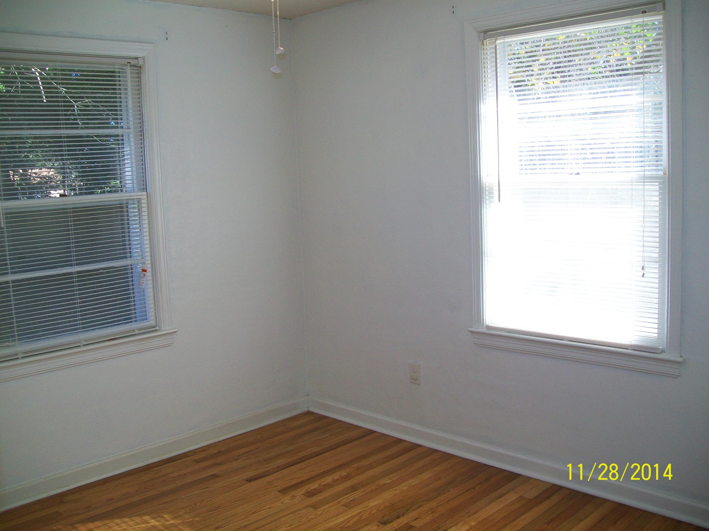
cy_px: 266
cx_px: 354
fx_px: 696
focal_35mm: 34
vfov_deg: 41.8
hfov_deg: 54.0
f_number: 2.7
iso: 64
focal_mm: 6.1
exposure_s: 1/100
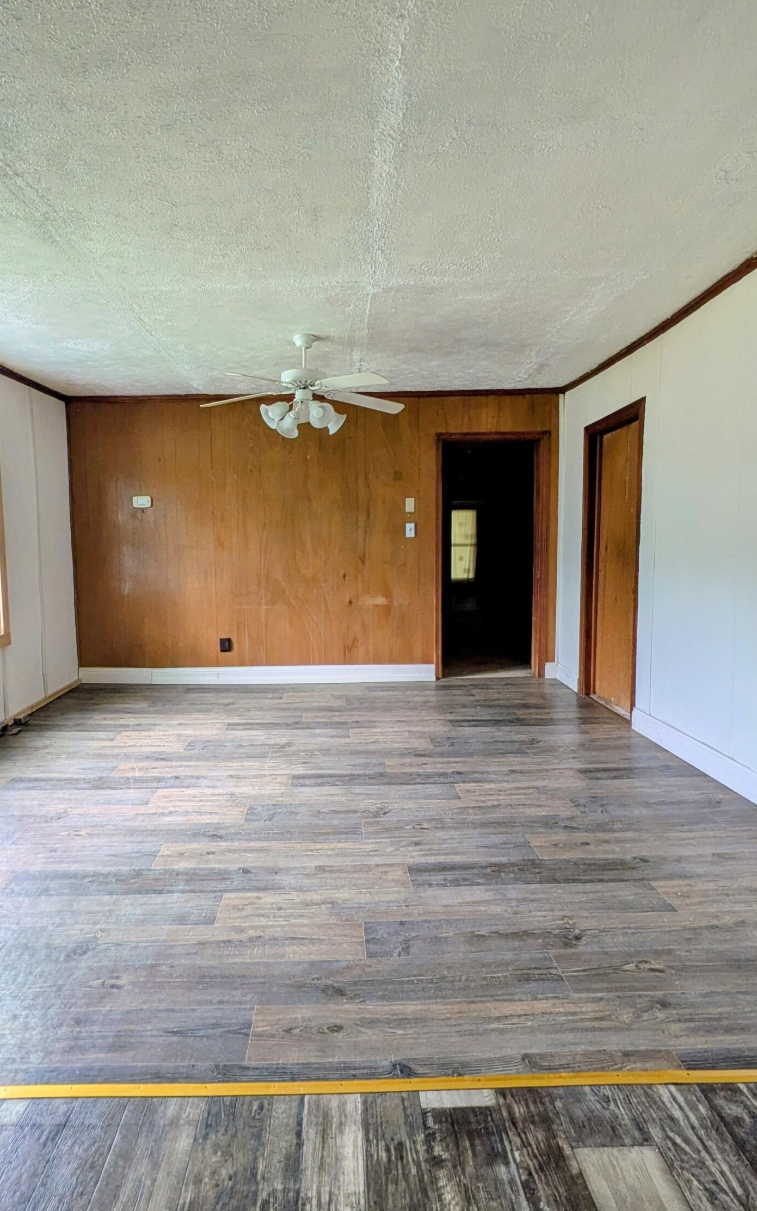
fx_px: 660
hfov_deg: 59.3
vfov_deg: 85.1
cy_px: 608
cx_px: 317
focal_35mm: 20
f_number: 2.2
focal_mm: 1.83
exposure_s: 1/40
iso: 65
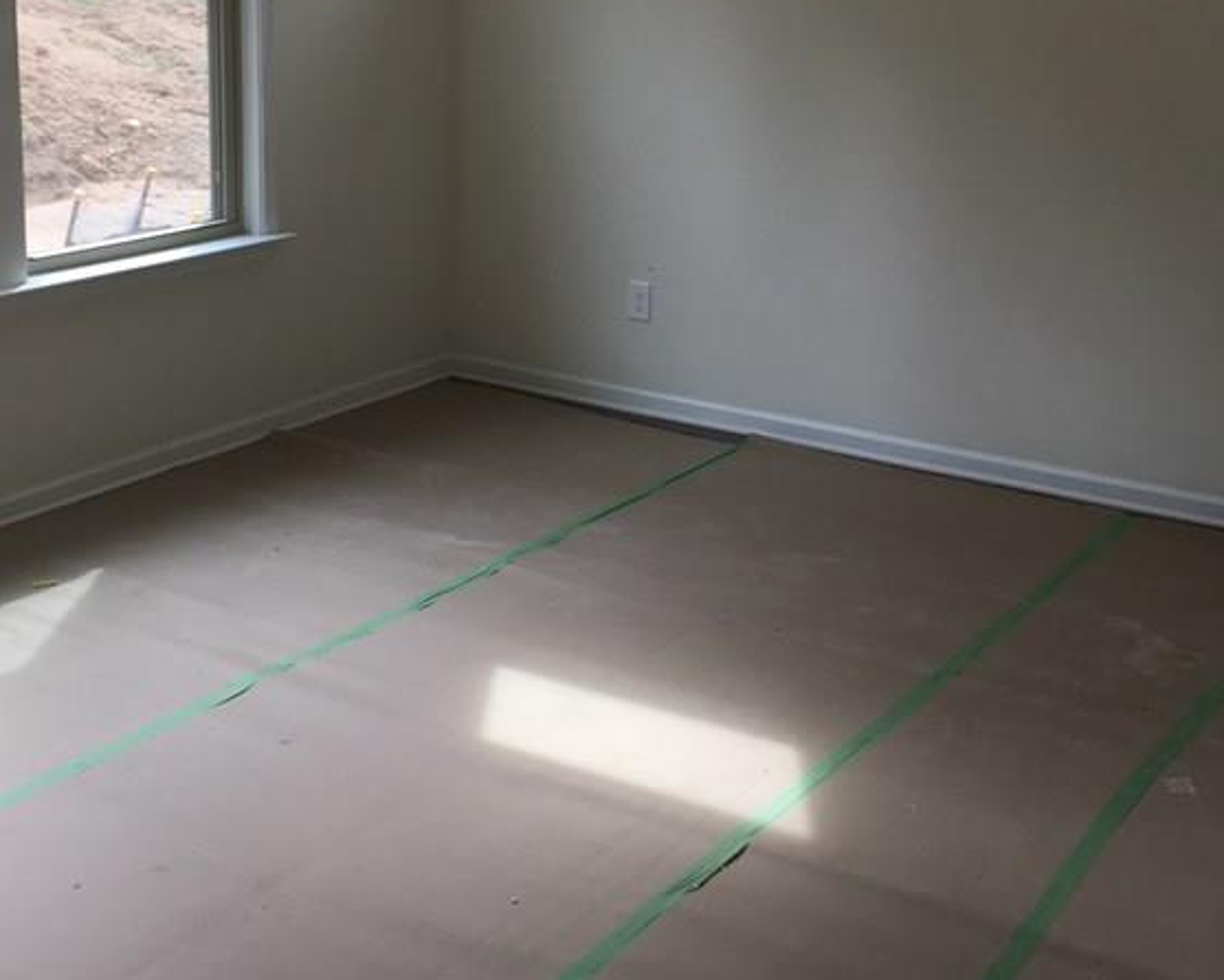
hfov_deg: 36.0
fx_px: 1884
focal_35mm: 52
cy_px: 330
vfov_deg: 29.0
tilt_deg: -13.6
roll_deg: -1.7
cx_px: 666
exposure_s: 1/120
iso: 40
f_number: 2.2
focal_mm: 4.15
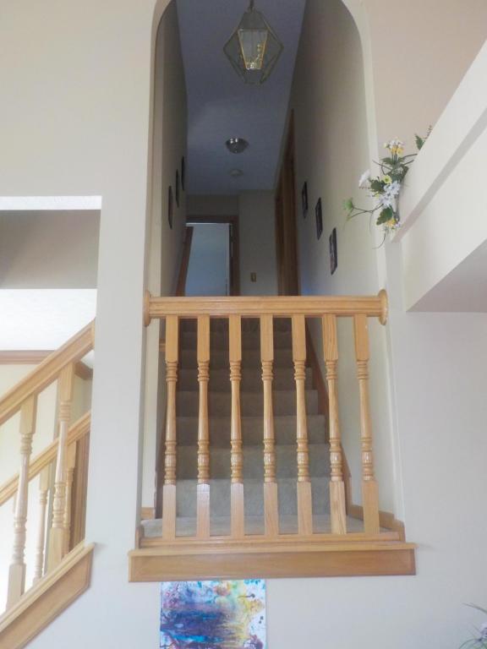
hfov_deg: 46.8
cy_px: 324
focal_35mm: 30
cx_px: 244
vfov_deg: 60.0
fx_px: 563
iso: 320
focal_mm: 4.1
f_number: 3.3
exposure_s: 1/30
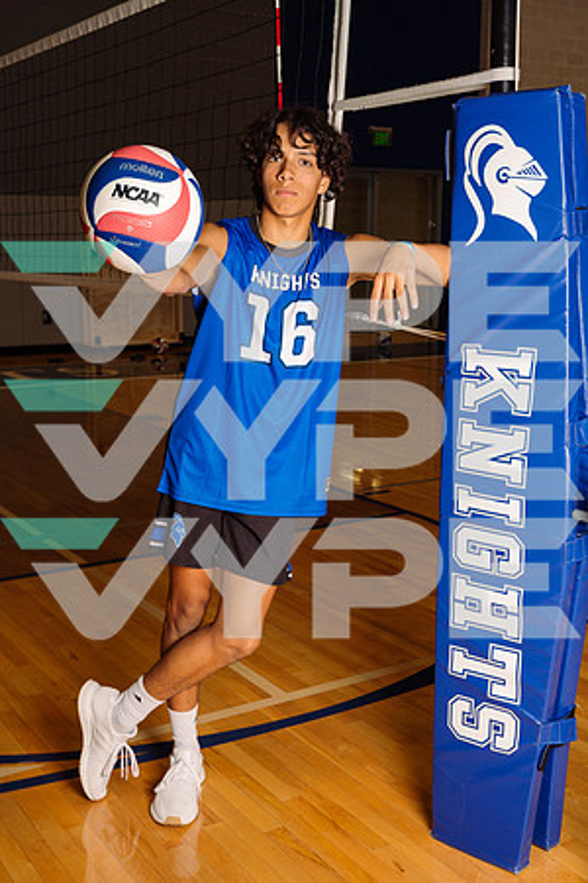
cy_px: 442
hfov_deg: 30.5
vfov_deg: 44.5
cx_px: 294
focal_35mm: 44
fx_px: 1078
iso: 200
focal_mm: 44
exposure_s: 1/200
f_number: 7.1
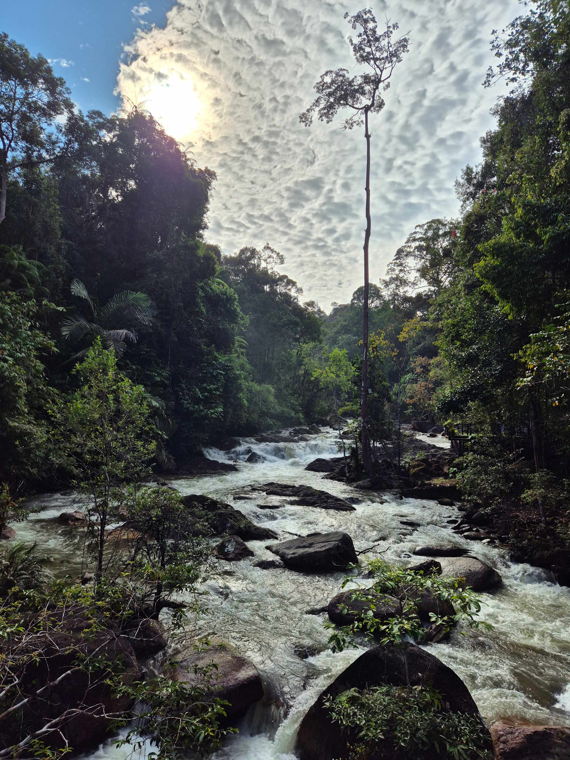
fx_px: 505
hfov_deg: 58.9
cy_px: 380
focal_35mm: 23
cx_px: 285
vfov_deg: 73.9
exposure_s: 1/5584
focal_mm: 5.4
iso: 25
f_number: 1.8
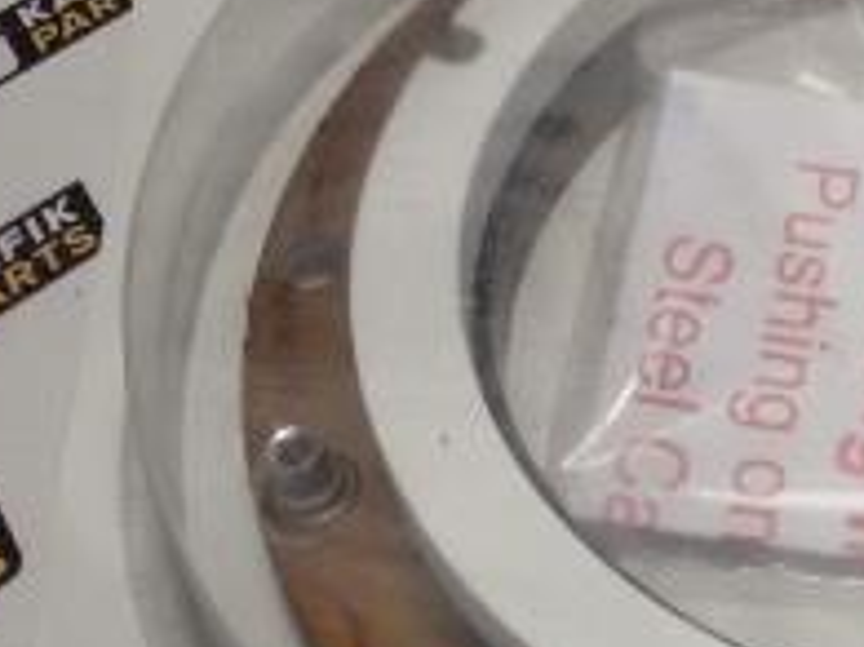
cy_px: 401
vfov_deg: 17.1
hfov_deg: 21.4
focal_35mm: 86
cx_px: 988
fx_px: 2145
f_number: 2.4
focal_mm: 2.93
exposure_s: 1/50
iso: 50
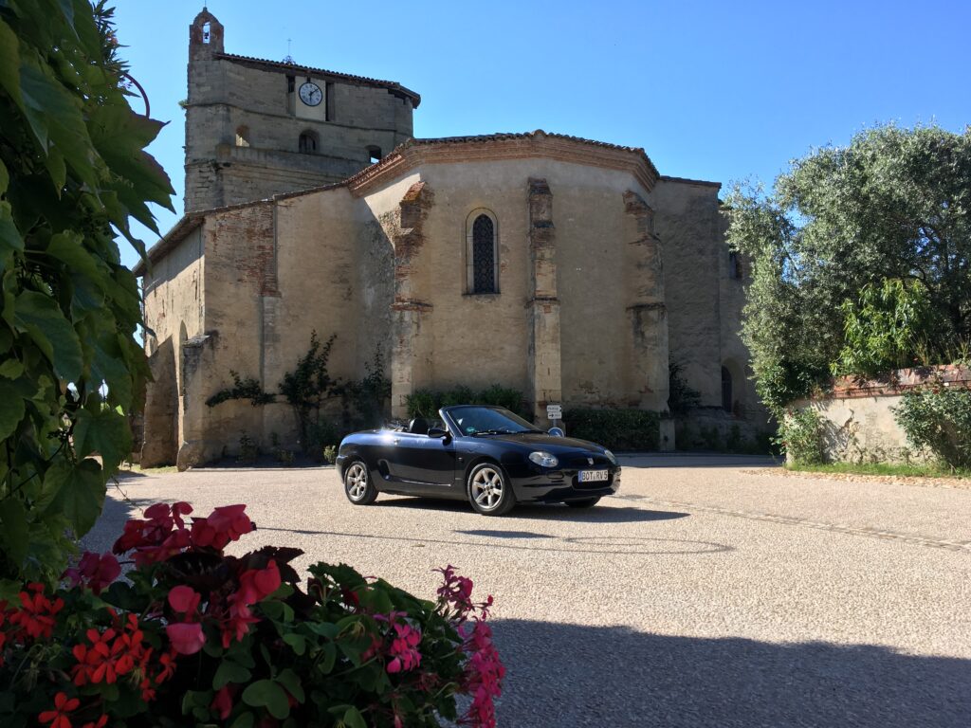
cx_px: 486
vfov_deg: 48.2
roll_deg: +1.1
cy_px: 364
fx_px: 813
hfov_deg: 61.7
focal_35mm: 29
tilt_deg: +2.1
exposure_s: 1/894
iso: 25
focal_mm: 4.15
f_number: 2.2
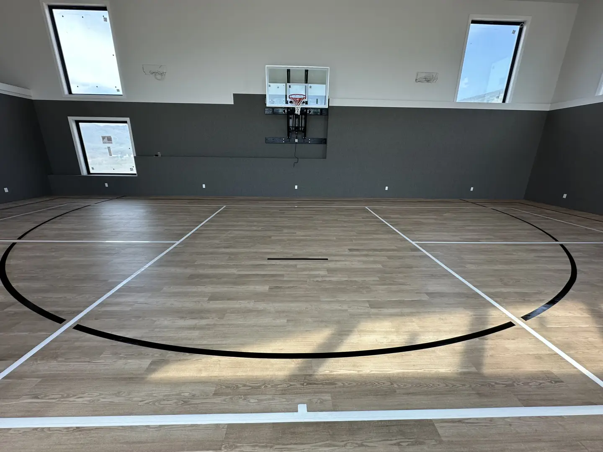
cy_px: 226
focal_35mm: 14
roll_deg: -1.2
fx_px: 244
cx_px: 302
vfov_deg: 85.7
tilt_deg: -16.7
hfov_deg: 102.1
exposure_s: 1/127
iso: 40
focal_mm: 2.22
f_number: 2.2
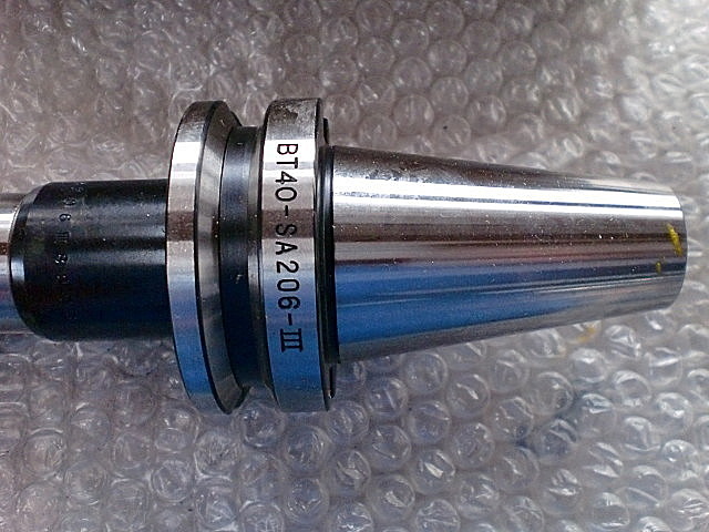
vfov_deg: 40.7
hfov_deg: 52.6
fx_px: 717
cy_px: 266
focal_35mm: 35
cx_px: 354
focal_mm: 6.3
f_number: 3.1
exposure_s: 1/60
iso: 500
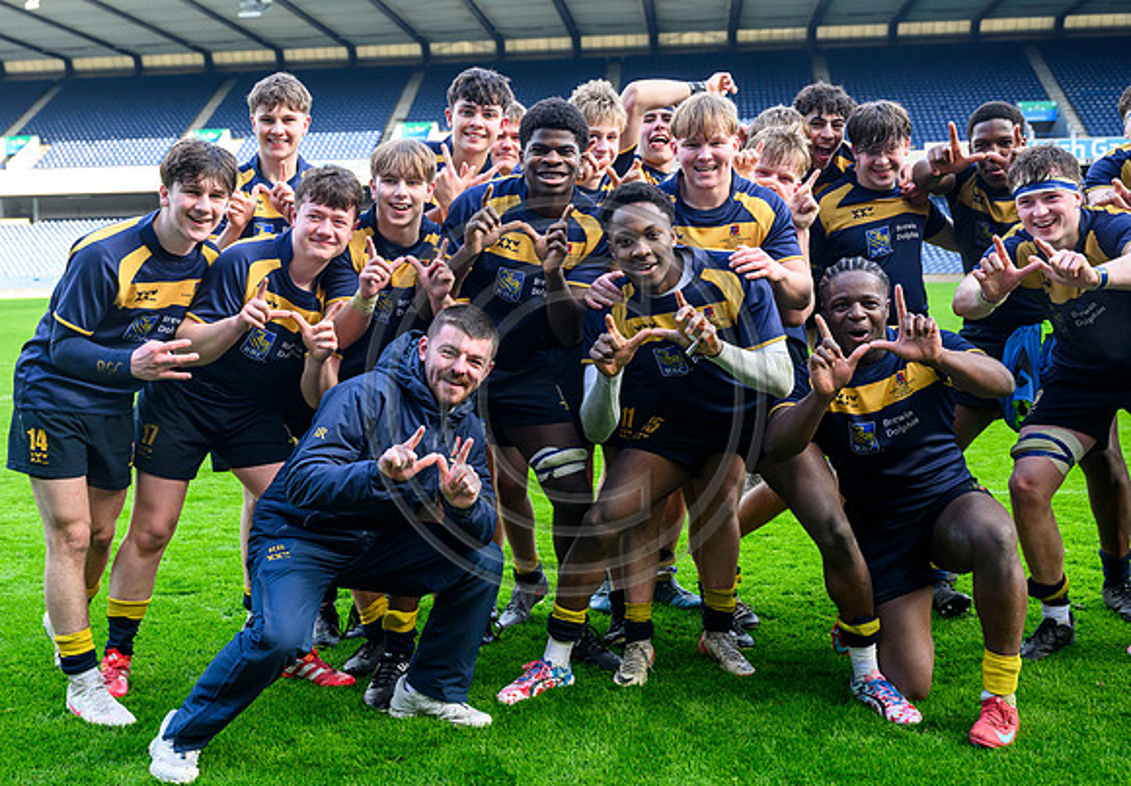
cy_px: 355
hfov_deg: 42.8
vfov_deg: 30.5
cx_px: 483
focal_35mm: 45
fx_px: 1439
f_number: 5
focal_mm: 40
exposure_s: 1/500
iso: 1250
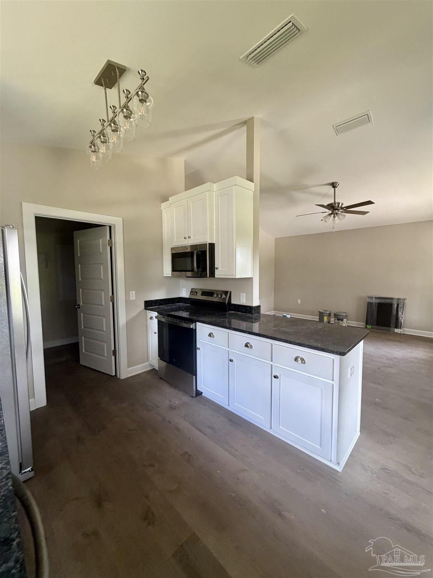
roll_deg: -0.2
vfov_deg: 102.1
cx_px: 216
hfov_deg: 85.7
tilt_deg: -3.3
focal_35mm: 14
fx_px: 233
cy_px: 289
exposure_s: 1/76
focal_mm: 2.22
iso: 320
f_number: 2.2
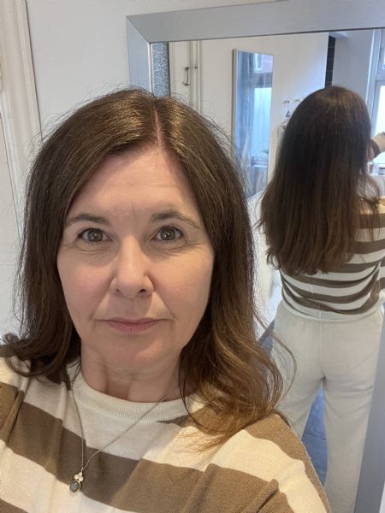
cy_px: 256
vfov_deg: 60.0
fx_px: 445
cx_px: 192
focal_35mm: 30
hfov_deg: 46.8
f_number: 2.2
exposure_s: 1/50
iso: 160
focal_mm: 2.71
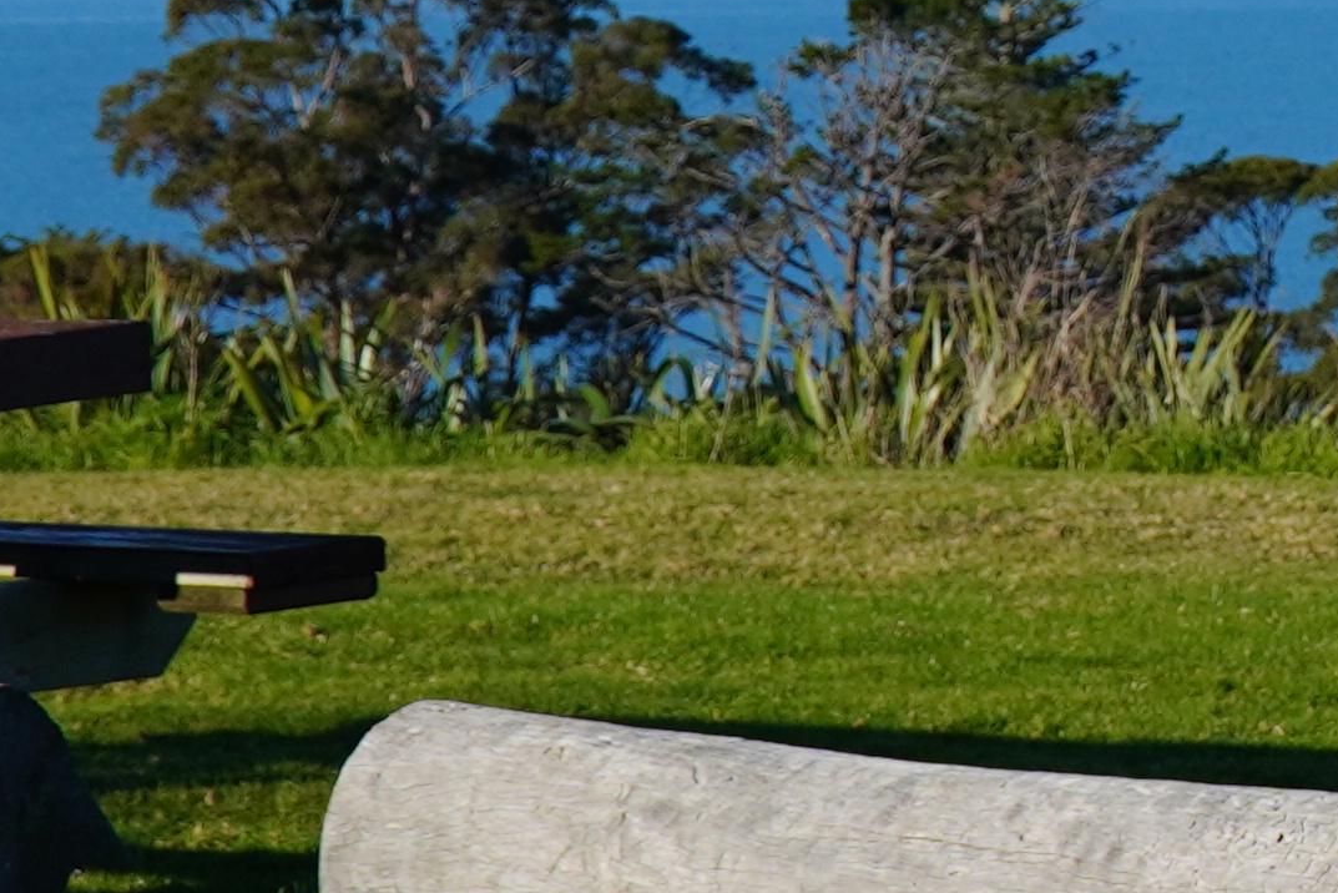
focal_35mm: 218
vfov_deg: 6.3
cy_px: -274
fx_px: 8104
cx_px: 1895
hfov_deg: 9.2
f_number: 5
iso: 100
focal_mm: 26
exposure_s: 1/1000
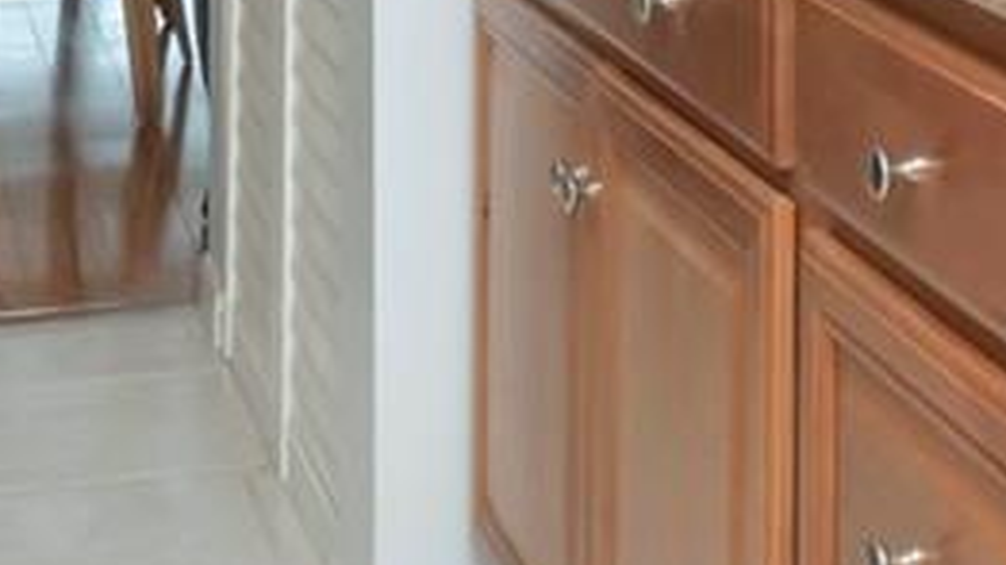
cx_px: 733
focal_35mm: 96
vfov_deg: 11.5
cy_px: -530
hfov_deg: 22.1
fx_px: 2559
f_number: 7.1
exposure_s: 1/160
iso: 500
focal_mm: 10
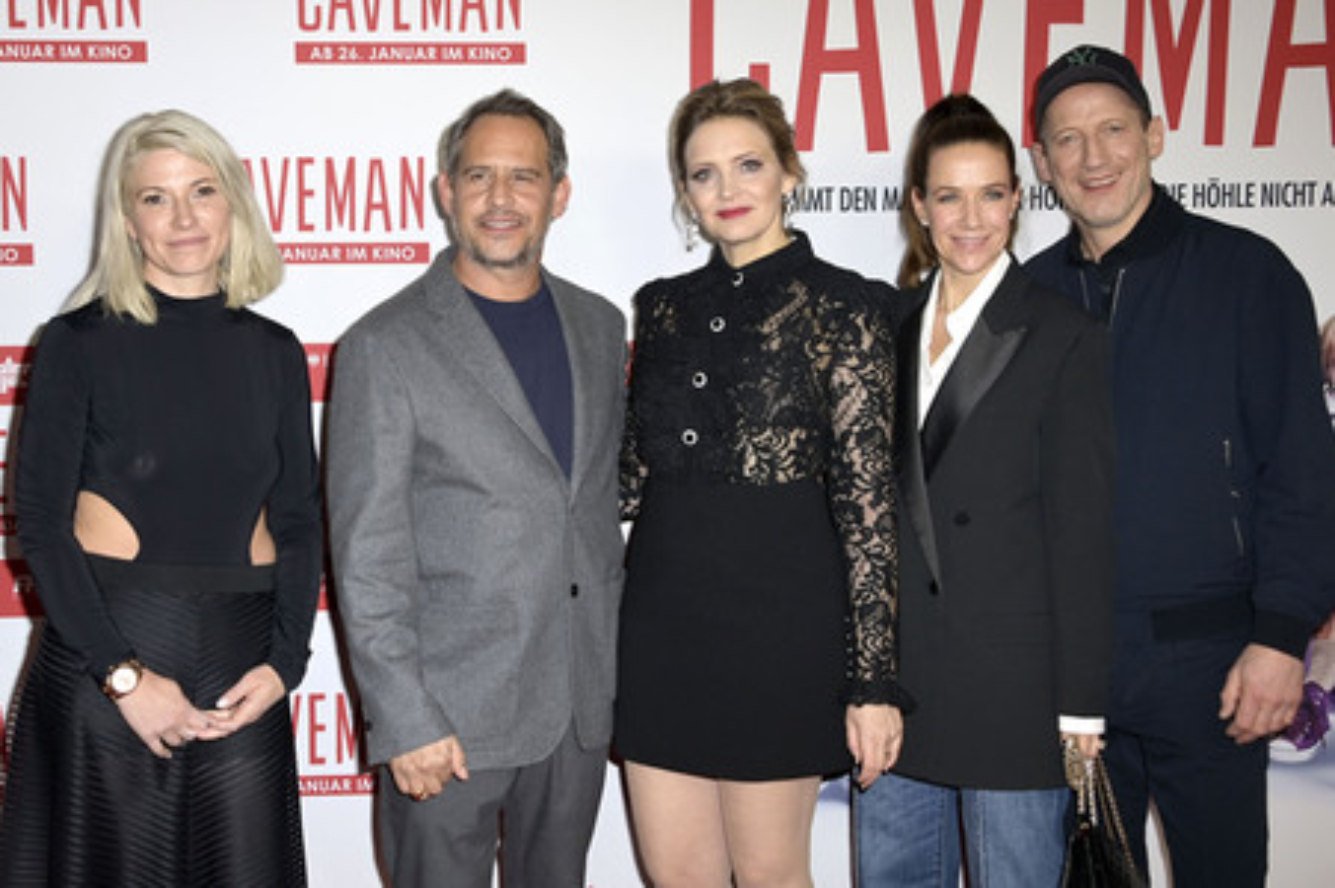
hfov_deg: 44.5
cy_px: 444
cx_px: 668
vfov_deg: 30.5
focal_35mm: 44
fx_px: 1630
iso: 400
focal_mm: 44
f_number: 5.6
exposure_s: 1/250
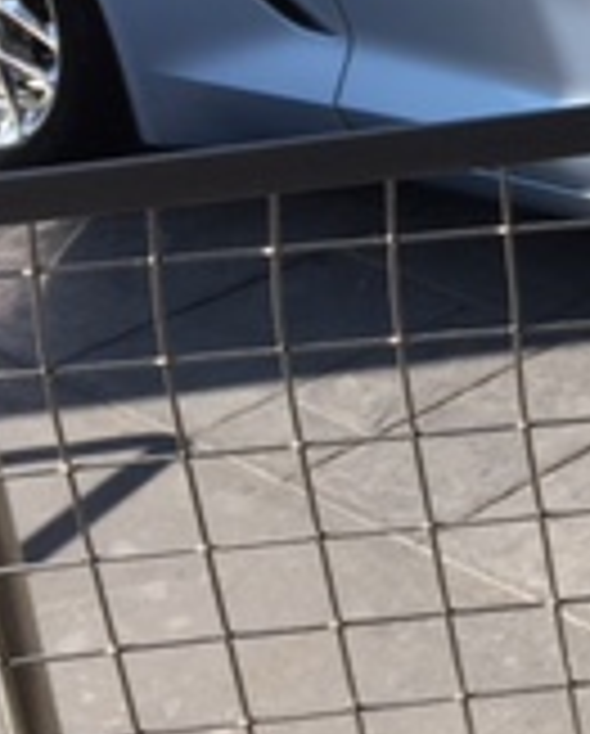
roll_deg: +0.9
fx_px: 2416
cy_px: 135
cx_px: 1112
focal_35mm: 111
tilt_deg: -24.7
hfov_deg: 12.5
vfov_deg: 17.1
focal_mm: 4.15
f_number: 2.2
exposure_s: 1/793
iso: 25
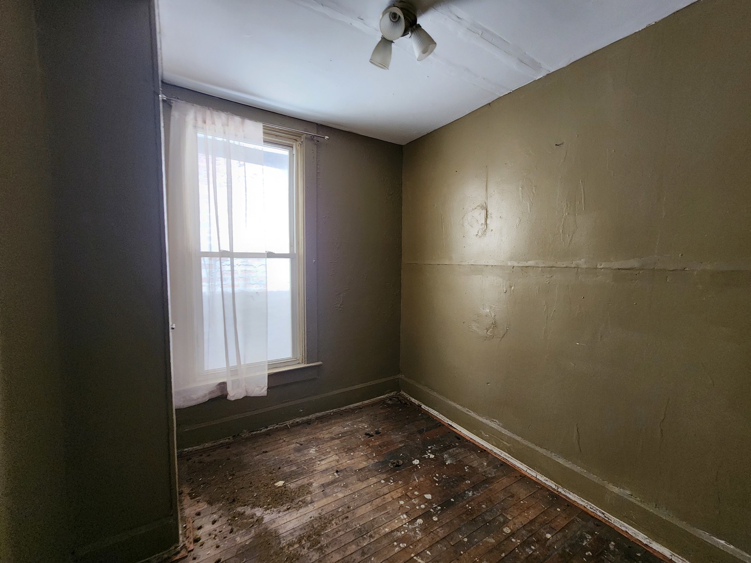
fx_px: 282
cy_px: 282
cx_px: 376
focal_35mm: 13
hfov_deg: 106.2
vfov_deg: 89.9
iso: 250
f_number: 2.2
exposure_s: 1/60
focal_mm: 2.2
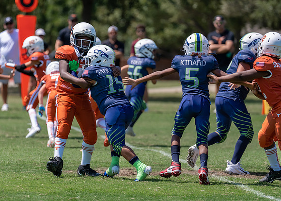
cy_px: 109
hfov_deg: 6.1
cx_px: 116
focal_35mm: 333
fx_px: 2657
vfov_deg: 4.3
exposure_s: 1/1600
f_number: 3.2
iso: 100
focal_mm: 200
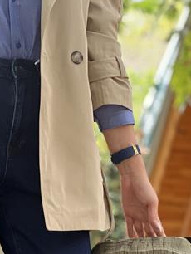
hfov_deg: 7.4
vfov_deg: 9.7
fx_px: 1477
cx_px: -23
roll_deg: +0.2
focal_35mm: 201
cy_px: 301
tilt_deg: +3.3
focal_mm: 9
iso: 250
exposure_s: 1/121
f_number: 2.8
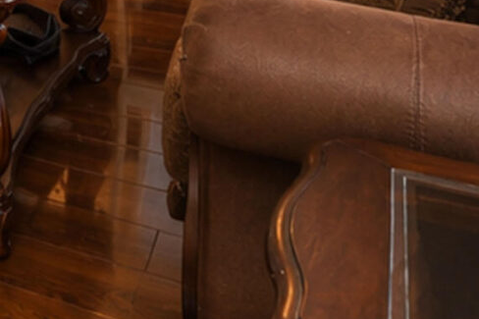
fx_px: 1117
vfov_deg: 13.6
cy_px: -339
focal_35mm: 84
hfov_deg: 18.7
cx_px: -385
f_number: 4
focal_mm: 16
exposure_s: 1/13
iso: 64
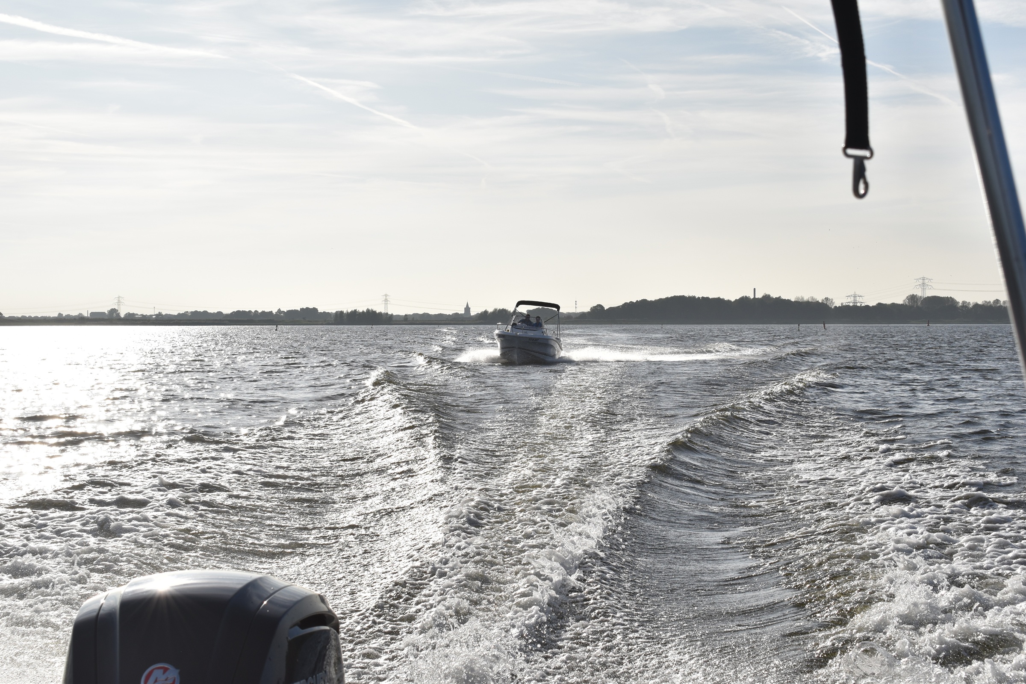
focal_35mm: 63
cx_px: 513
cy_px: 342
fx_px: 1795
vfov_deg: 21.6
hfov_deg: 31.9
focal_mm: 42
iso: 200
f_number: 13
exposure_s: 1/640
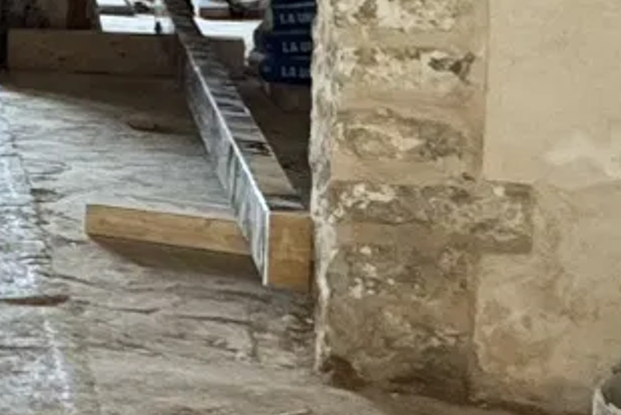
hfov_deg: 16.1
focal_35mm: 94
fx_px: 1622
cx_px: -671
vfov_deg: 14.2
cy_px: -58
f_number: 2.2
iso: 250
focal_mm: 2.22
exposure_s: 1/99
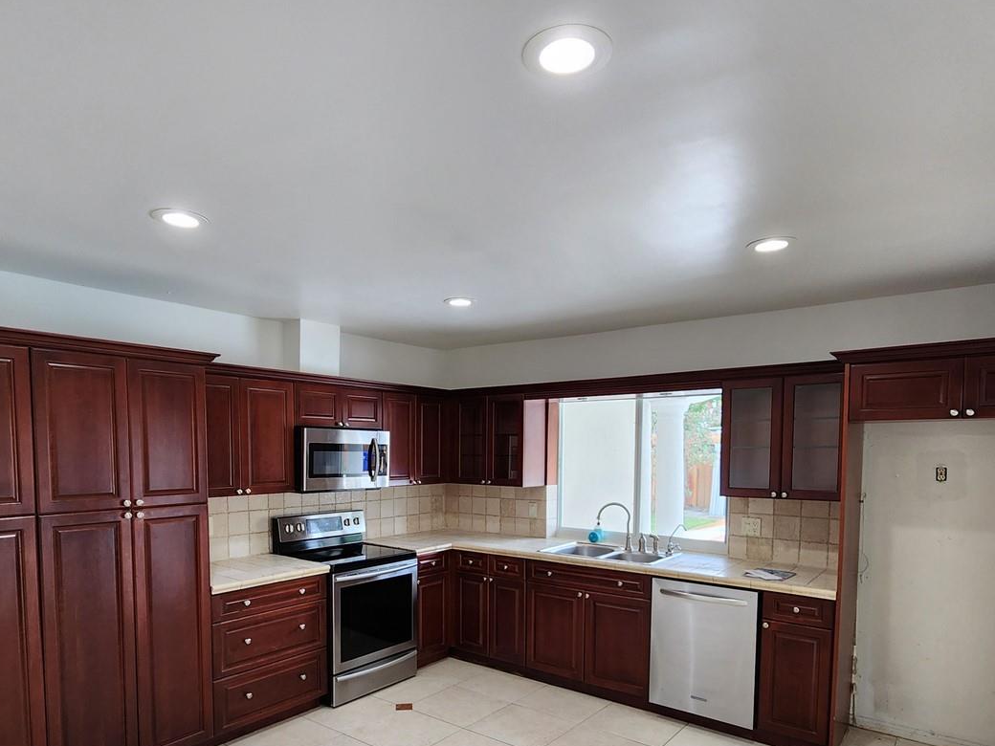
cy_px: 493
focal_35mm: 20
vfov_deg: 64.4
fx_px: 575
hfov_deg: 81.6
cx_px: 459
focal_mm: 2.2
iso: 125
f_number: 2.2
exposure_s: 1/60
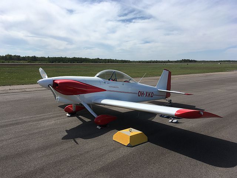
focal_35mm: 29
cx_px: 118
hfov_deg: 61.7
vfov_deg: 48.2
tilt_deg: -8.3
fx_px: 199
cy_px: 89
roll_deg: -0.3
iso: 25
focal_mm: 4.15
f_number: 2.2
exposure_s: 1/2079
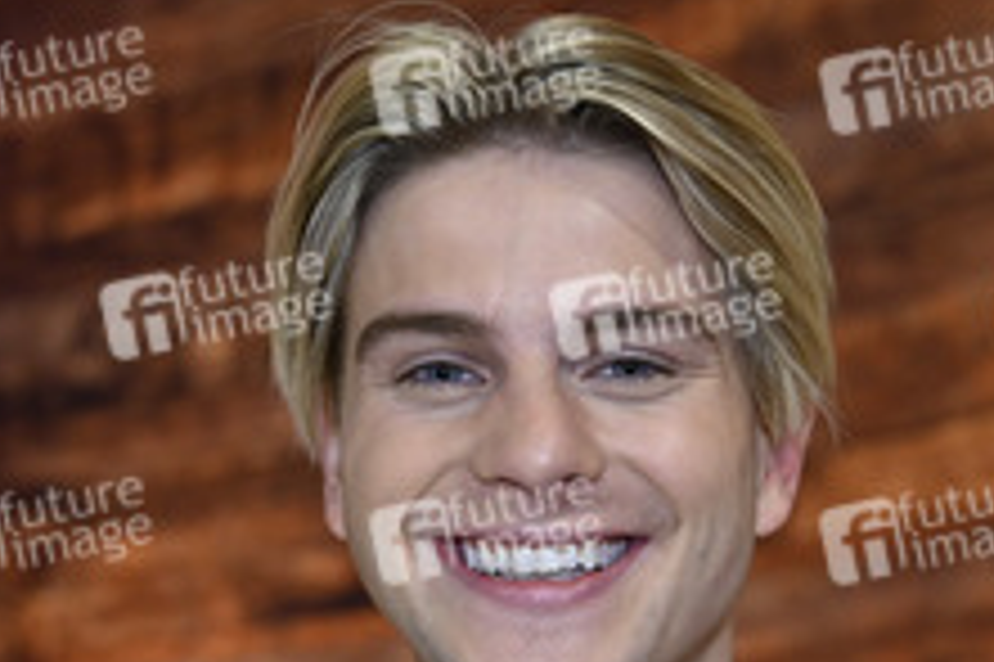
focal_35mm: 104
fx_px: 2869
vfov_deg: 13.0
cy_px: 644
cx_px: 546
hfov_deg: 19.6
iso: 1000
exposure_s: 1/200
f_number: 4
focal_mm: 51
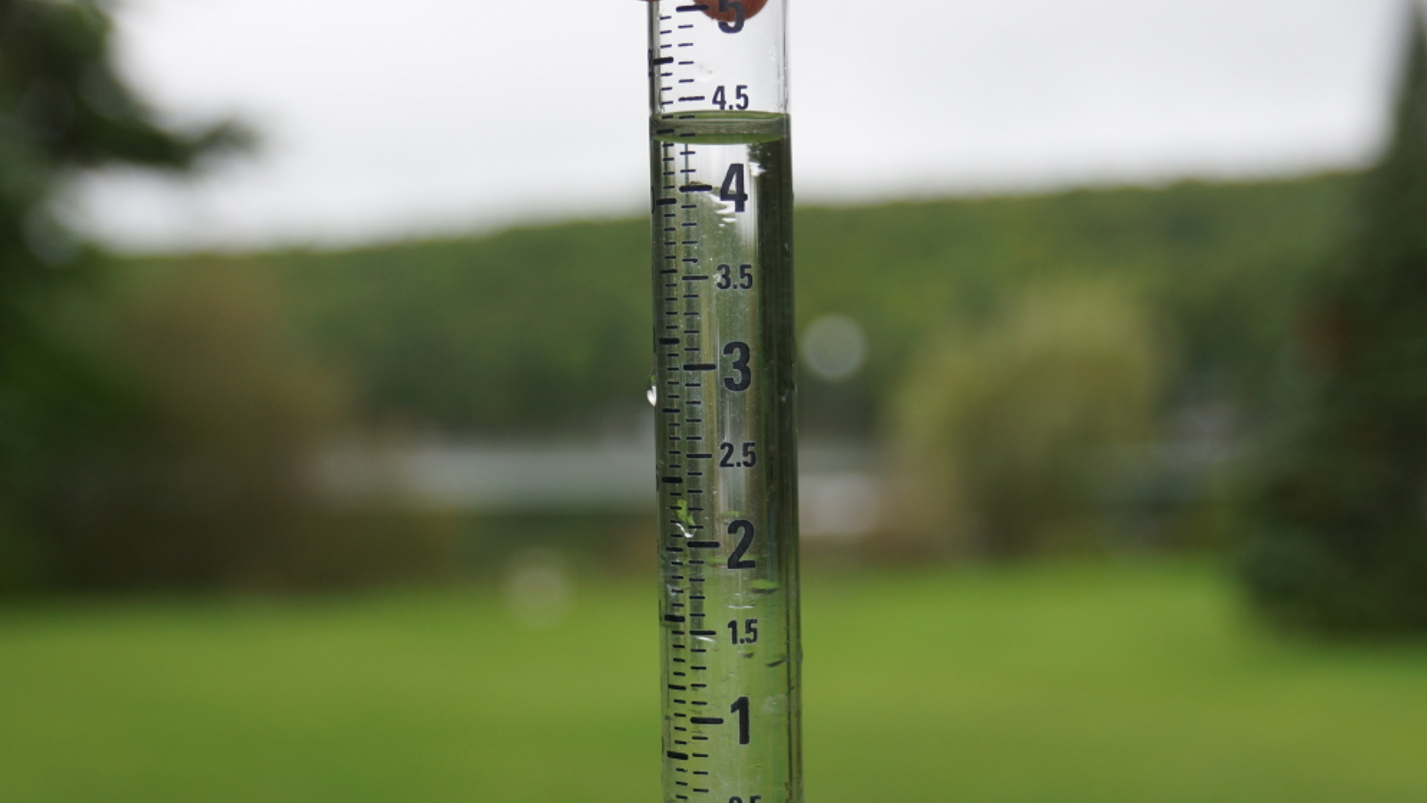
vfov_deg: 15.3
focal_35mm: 79
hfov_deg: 26.9
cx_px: 715
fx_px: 2989
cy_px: 470
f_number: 4.5
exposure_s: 1/80
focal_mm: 50
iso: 250
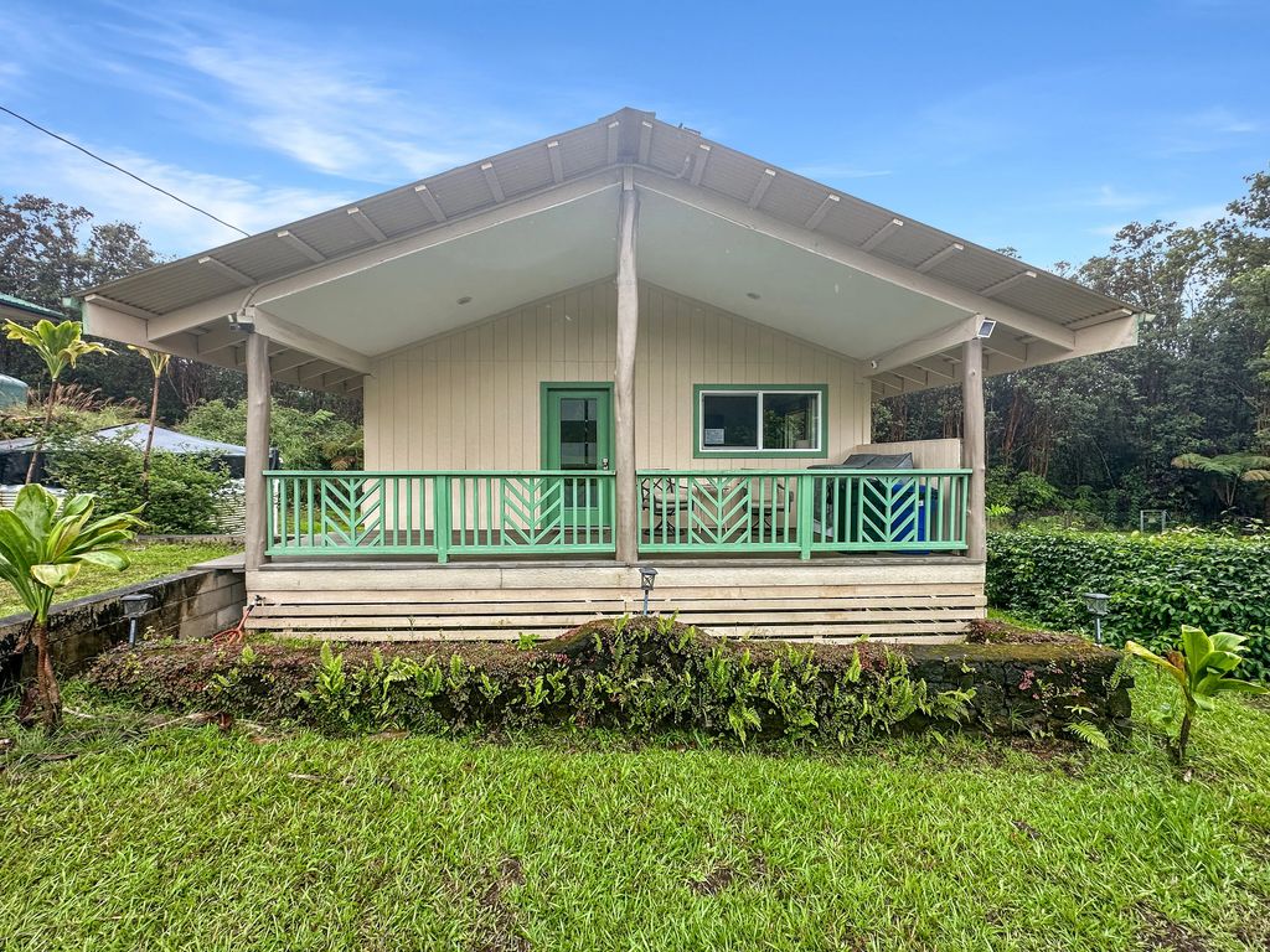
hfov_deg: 102.1
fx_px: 514
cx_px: 635
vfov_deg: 85.7
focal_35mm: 14
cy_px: 476
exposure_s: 1/450
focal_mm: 2.22
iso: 40
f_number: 2.2
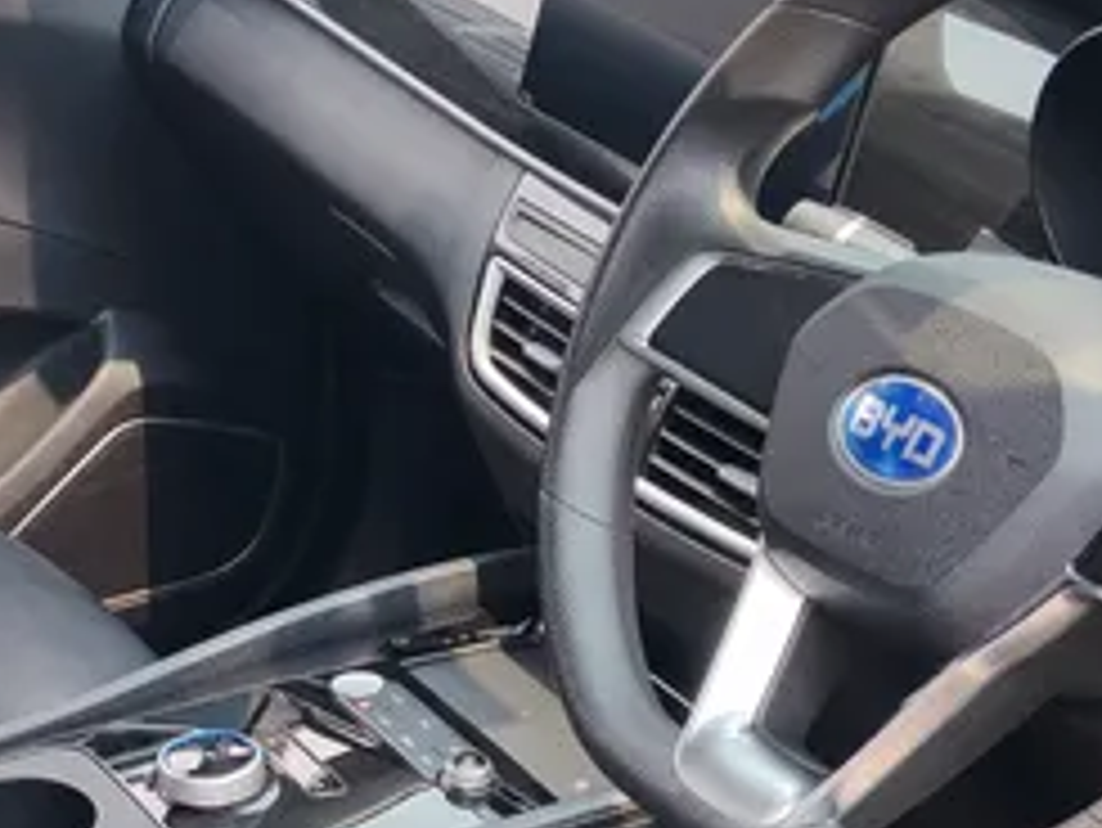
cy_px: 914
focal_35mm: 85
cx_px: 562
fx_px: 2707
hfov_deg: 23.0
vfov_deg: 16.8
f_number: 1.95
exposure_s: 1/480
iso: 50
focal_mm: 5.52
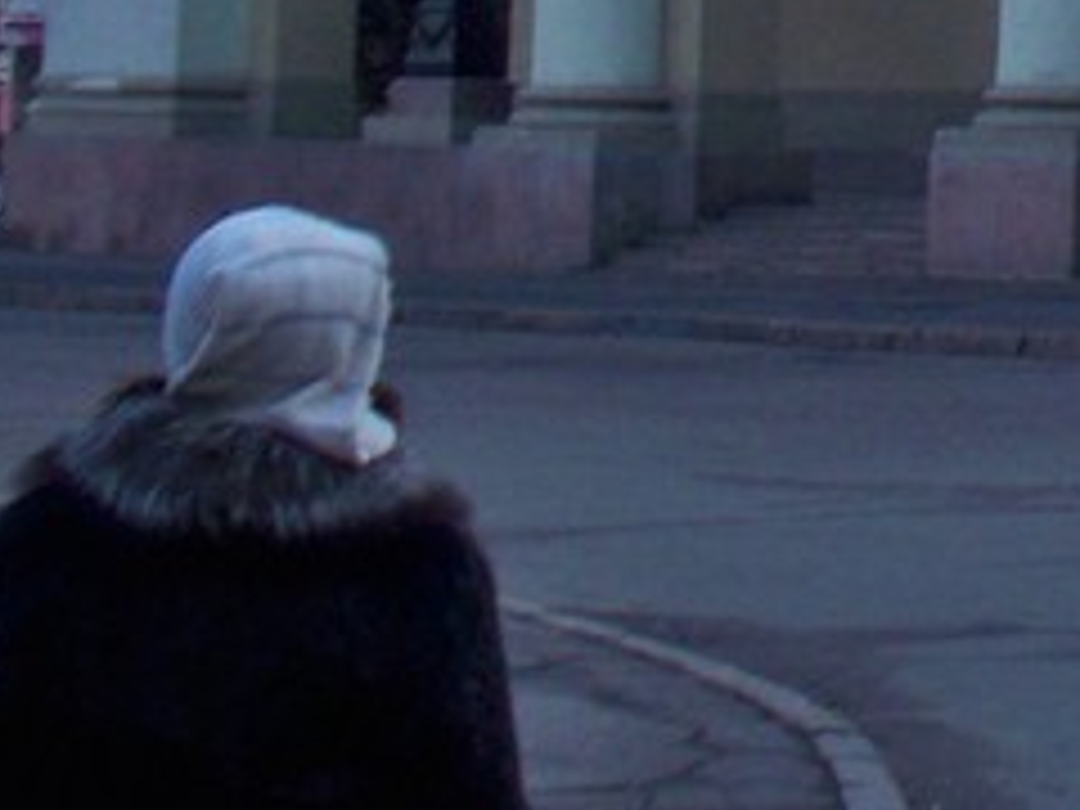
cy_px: -770
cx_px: 1917
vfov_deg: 7.6
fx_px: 5834
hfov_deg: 10.0
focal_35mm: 187
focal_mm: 7.54
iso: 100
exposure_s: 1/320
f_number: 2.8
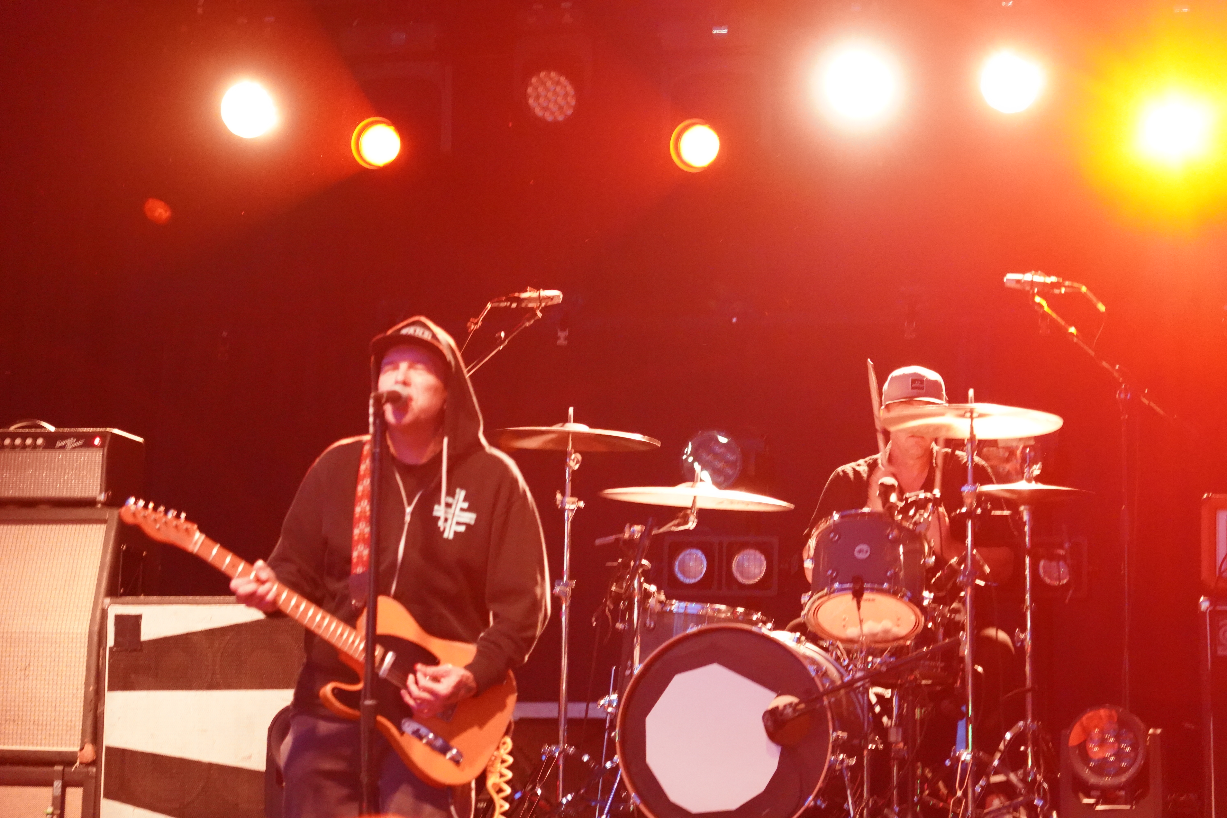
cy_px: 409
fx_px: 3578
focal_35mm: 105
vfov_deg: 13.0
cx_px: 614
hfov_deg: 19.5
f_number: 4
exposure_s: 1/50
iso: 12800
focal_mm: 105
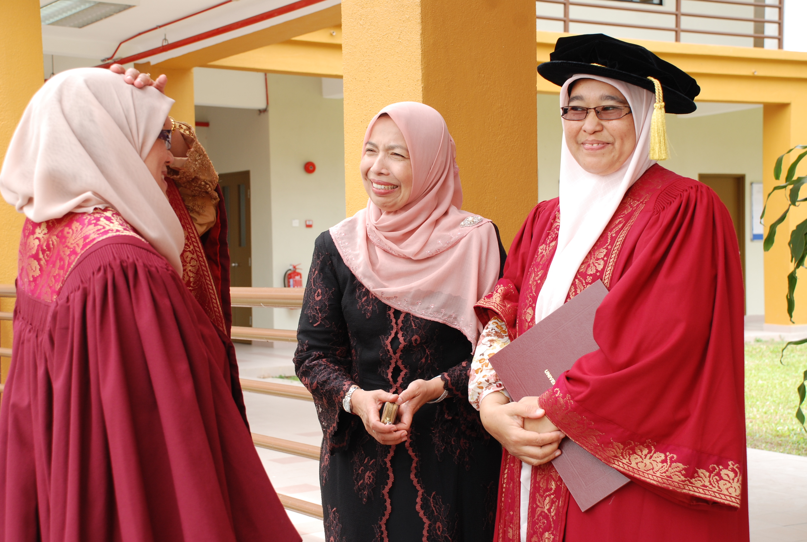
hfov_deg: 33.3
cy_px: 271
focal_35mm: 60
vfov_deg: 22.7
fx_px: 1348
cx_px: 404
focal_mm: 40
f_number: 5.6
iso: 200
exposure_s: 1/100
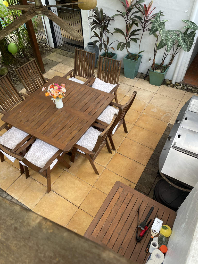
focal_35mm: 26
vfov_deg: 67.3
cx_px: 99
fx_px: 198
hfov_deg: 53.1
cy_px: 132
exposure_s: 1/121
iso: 64
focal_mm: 4.2
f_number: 1.6
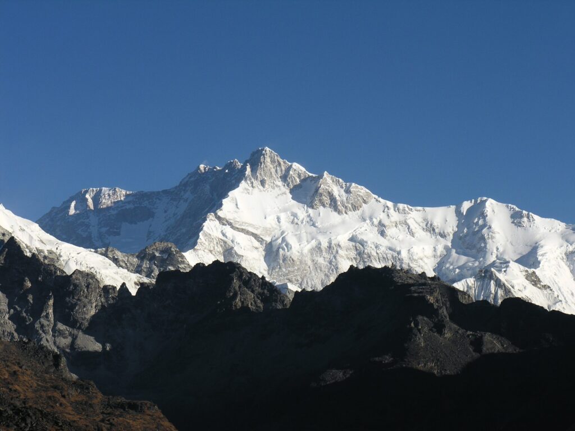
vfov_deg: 9.5
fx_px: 2608
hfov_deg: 12.6
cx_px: 288
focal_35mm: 157
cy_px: 216
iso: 50
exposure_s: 1/137
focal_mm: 40
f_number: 7.8
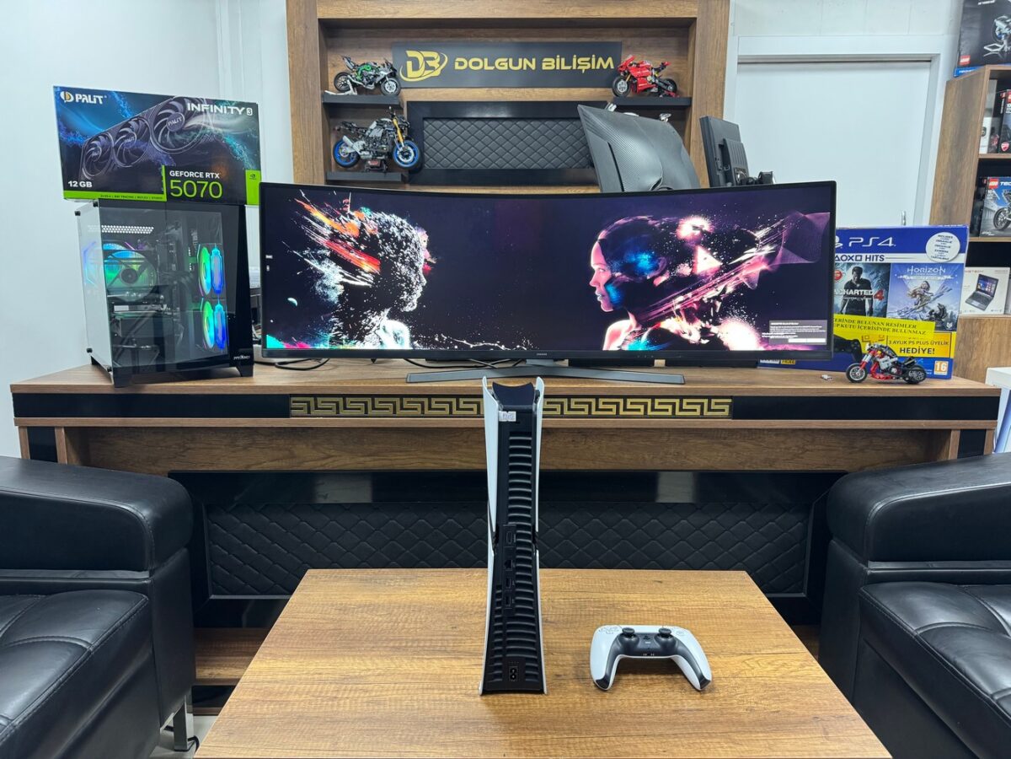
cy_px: 380
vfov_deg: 56.8
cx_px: 506
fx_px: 701
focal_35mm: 24
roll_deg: -0.5
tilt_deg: -9.2
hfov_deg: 71.6
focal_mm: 6.76
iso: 320
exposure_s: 1/50
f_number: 1.78
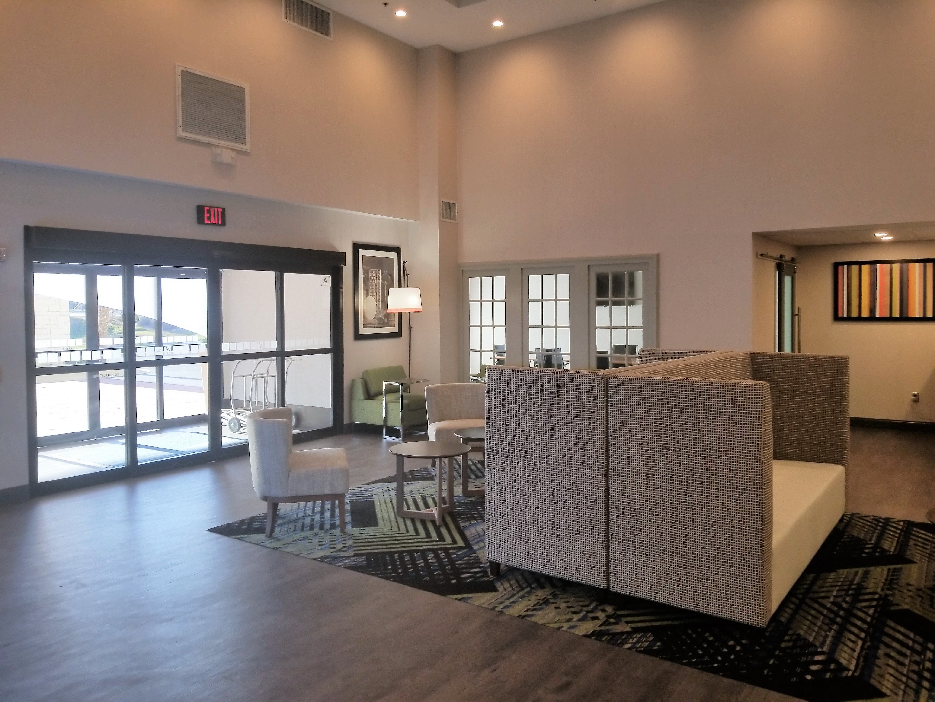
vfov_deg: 53.1
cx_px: 468
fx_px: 702
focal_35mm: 26
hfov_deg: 67.3
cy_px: 351
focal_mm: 4.25
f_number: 1.7
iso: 50
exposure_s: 1/129
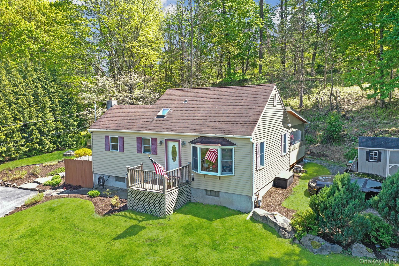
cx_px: 200
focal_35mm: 28
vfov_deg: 46.4
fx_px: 310
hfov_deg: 65.5
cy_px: 133
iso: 200
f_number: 4.5
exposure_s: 1/200
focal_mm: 10.26
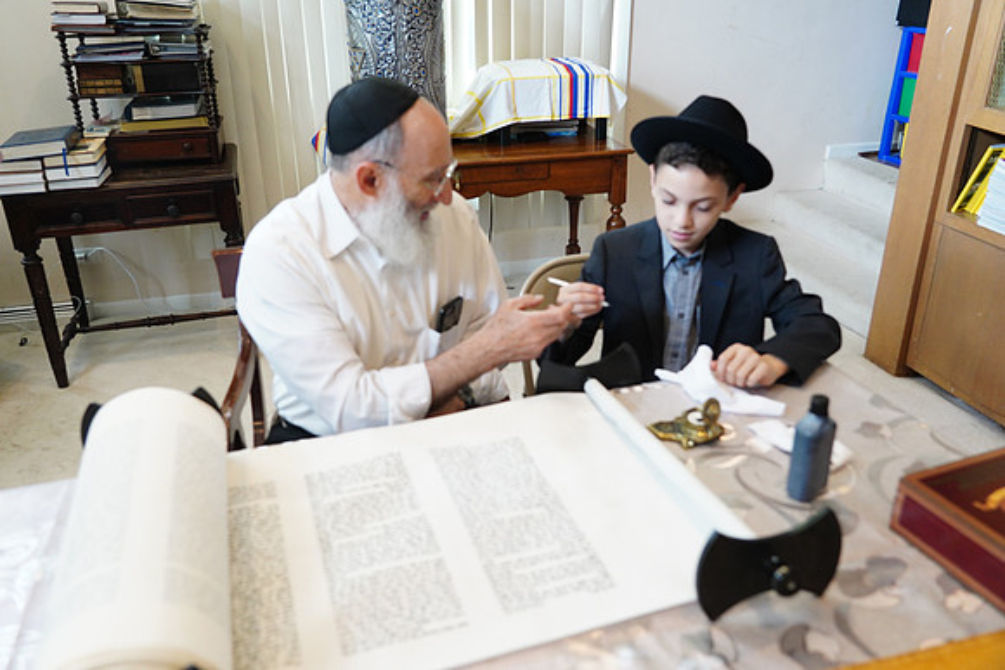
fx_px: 810
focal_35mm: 29
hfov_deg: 63.6
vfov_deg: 45.0
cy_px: 335
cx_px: 502
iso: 3200
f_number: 4.5
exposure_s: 1/100
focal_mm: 29
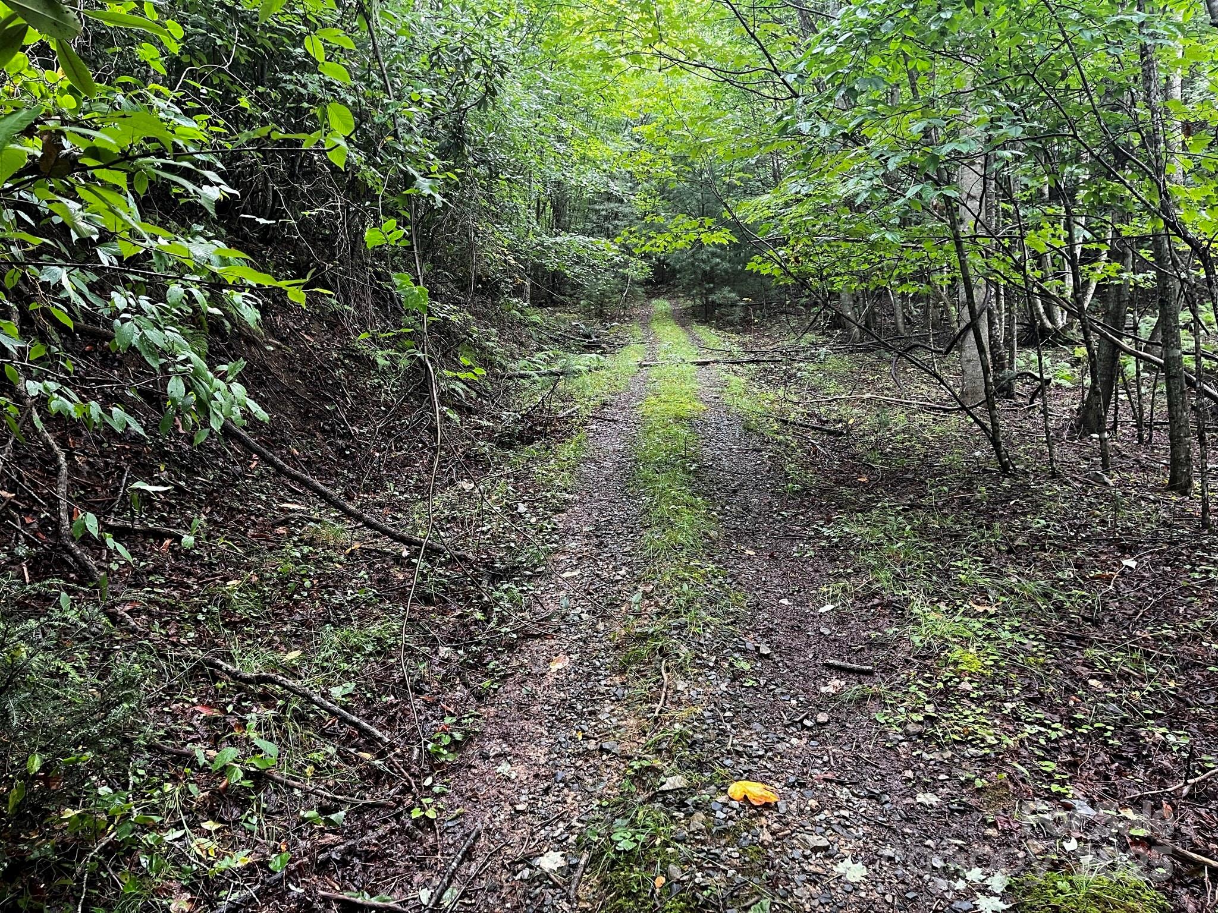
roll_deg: -1.0
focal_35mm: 26
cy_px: 456
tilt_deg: -2.6
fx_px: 915
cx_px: 609
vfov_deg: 53.1
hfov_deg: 67.3
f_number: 1.6
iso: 160
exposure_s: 1/60
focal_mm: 5.1
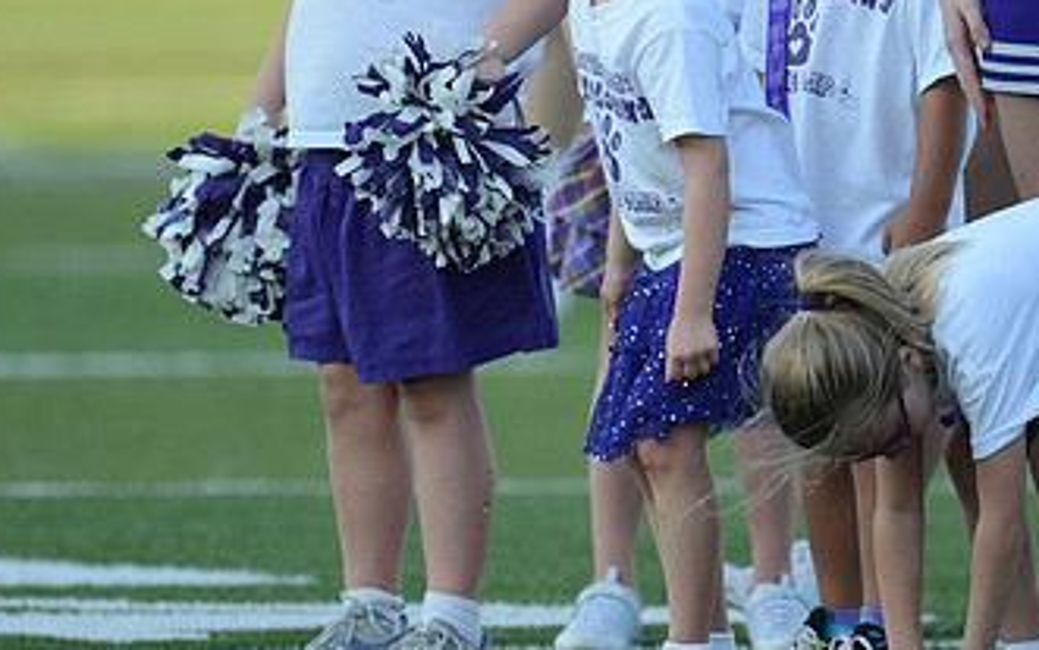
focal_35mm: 982
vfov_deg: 1.3
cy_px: 228
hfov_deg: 2.1
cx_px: 615
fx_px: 27811
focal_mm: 550
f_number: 4
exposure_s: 1/1250
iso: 800
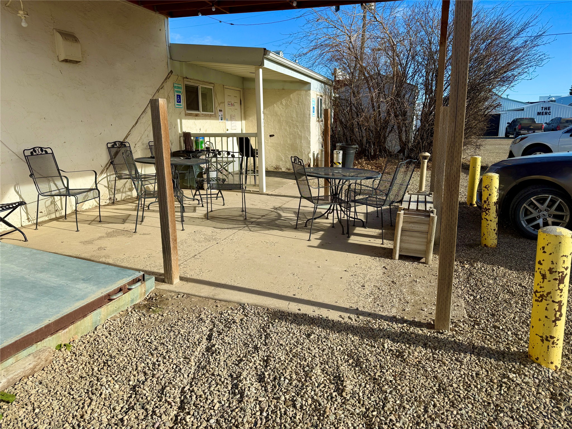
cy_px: 214
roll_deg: +0.9
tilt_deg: -12.7
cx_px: 286
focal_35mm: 24
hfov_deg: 71.6
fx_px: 397
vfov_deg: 56.8
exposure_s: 1/3584
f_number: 1.78
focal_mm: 6.76
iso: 80
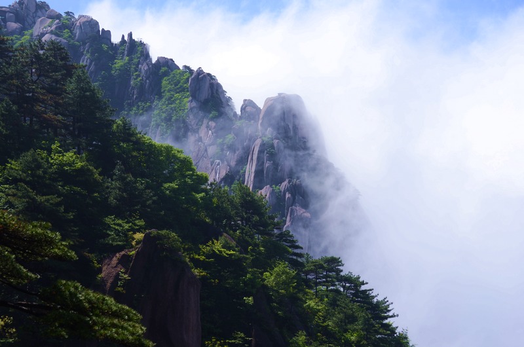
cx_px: 262
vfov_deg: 16.5
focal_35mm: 82
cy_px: 174
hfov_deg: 24.7
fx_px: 1198
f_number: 8
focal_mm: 55
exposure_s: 1/320
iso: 100
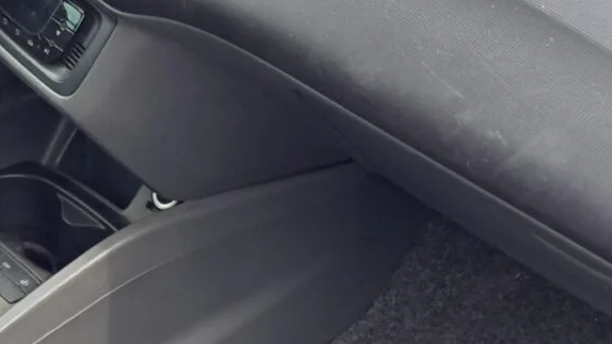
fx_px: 1655
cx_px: 48
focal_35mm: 102
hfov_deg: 20.5
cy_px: 219
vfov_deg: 11.9
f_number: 2.2
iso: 120
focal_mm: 3.46
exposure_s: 1/100
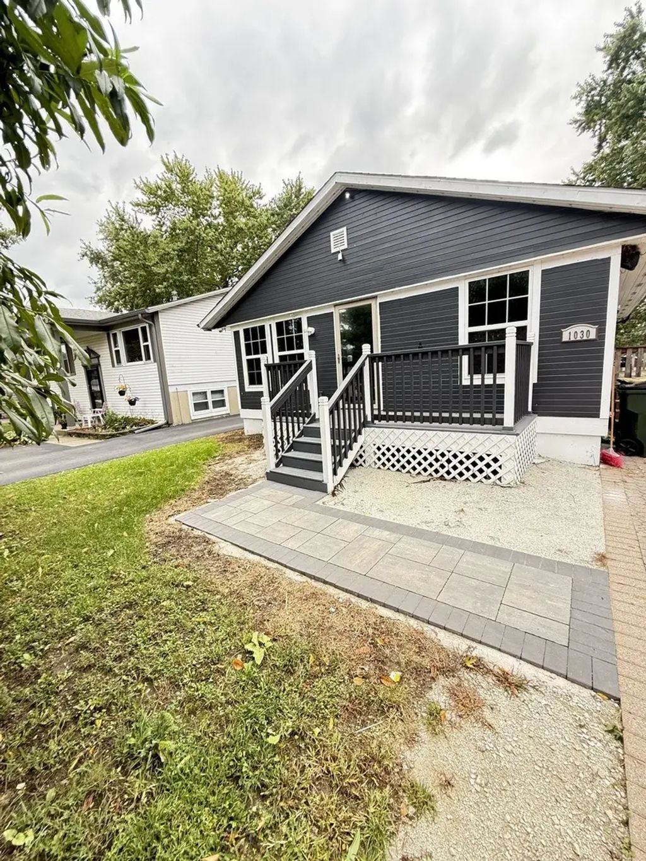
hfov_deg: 85.7
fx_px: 348
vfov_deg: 102.1
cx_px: 323
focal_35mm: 14
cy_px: 430
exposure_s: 1/99
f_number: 2.2
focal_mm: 2.22
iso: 80
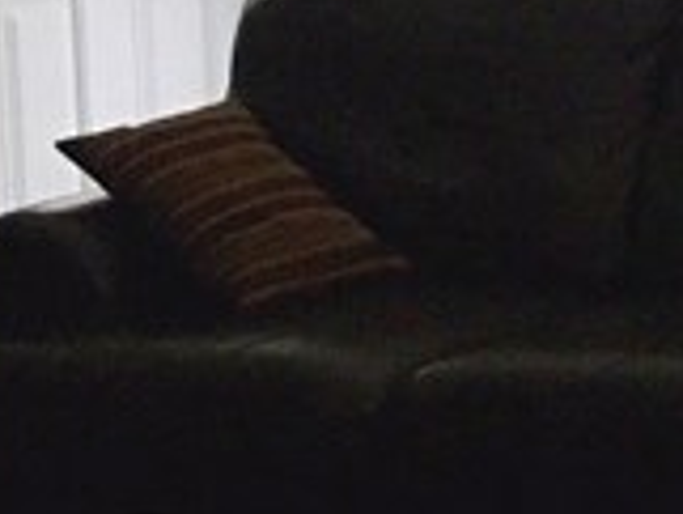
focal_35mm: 184
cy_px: -93
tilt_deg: -6.2
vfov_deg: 8.0
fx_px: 3633
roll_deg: +0.9
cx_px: 1845
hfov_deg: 9.2
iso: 125
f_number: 2.2
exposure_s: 1/30
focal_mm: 4.15
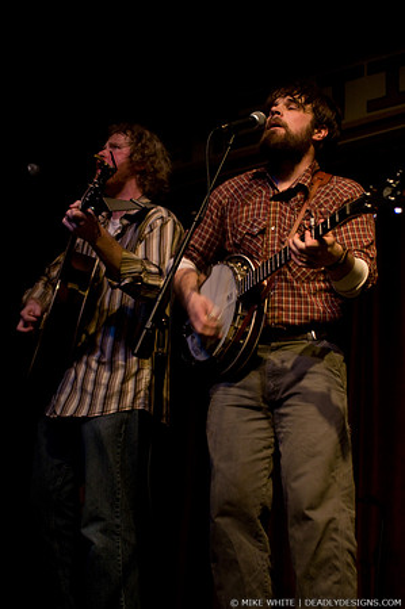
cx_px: 202
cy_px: 304
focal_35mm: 78
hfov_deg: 17.5
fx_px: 1319
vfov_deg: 26.0
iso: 800
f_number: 2.8
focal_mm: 52
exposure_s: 1/60
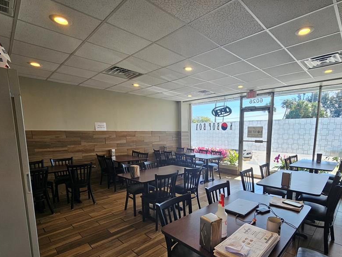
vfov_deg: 73.5
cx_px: 204
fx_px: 168
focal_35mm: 17
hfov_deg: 90.0
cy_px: 160
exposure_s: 1/182
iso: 50
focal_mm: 2.2
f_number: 2.2
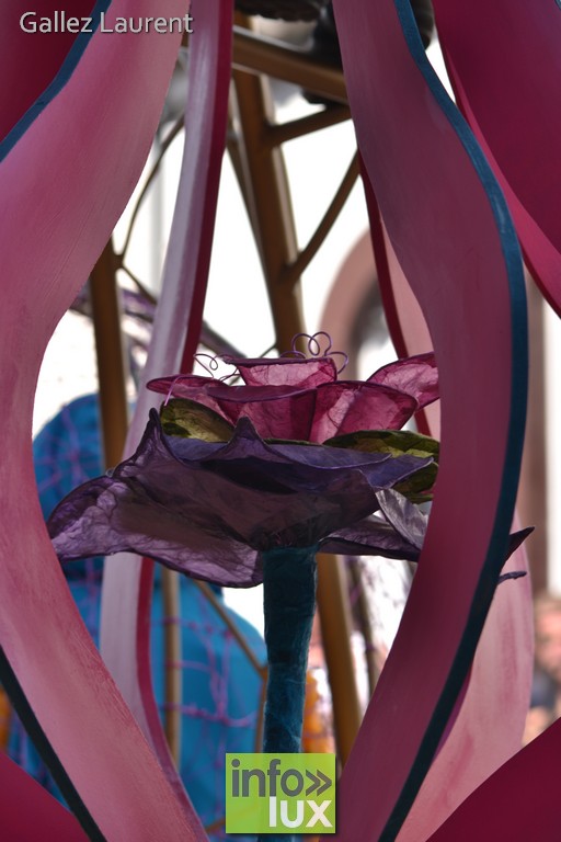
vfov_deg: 14.0
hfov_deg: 9.3
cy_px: 421
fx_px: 3436
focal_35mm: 147
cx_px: 280
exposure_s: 1/250
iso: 100
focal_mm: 98
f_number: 5.6
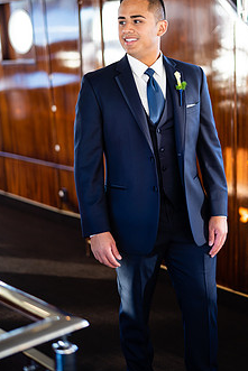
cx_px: 163
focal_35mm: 68
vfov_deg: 29.5
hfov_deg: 20.0
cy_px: 142
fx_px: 702
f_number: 1.4
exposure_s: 1/200
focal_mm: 50
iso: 160
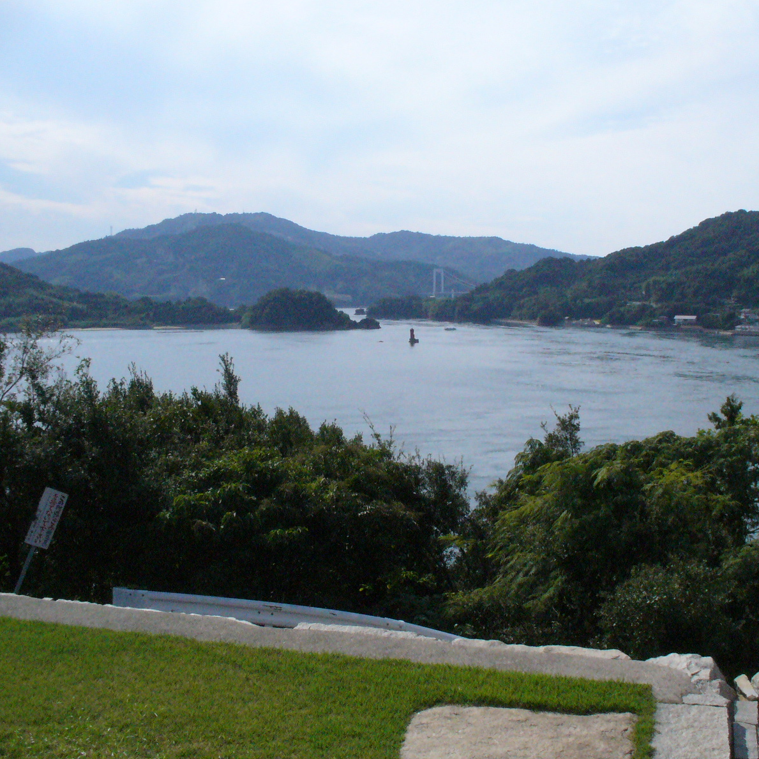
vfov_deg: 38.3
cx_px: 454
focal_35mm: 44
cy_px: 380
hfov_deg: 38.2
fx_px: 1091
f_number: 5.6
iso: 400
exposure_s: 1/2000
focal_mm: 6.1
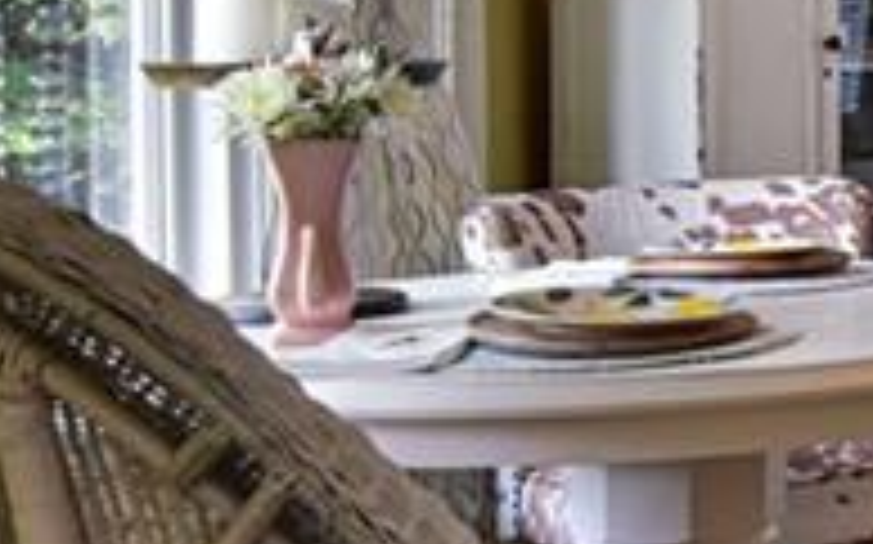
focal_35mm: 86
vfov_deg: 14.9
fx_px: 2045
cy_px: -7
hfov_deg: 17.3
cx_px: 1760
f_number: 6.3
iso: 1600
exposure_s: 1/160
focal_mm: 16
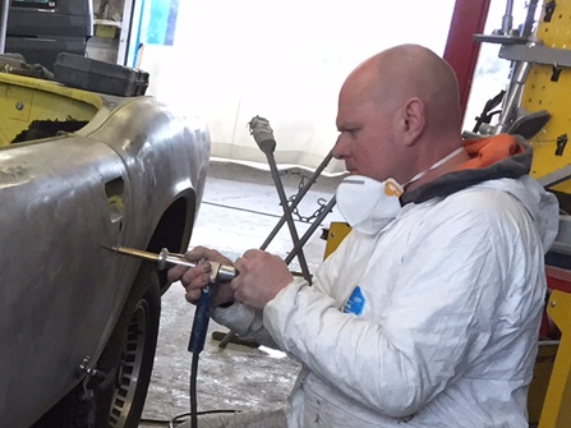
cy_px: 508
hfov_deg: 22.3
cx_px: -54
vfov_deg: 17.0
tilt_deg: -19.9
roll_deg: -5.5
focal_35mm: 83
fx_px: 1369
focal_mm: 4.15
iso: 50
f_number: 2.2
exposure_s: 1/30
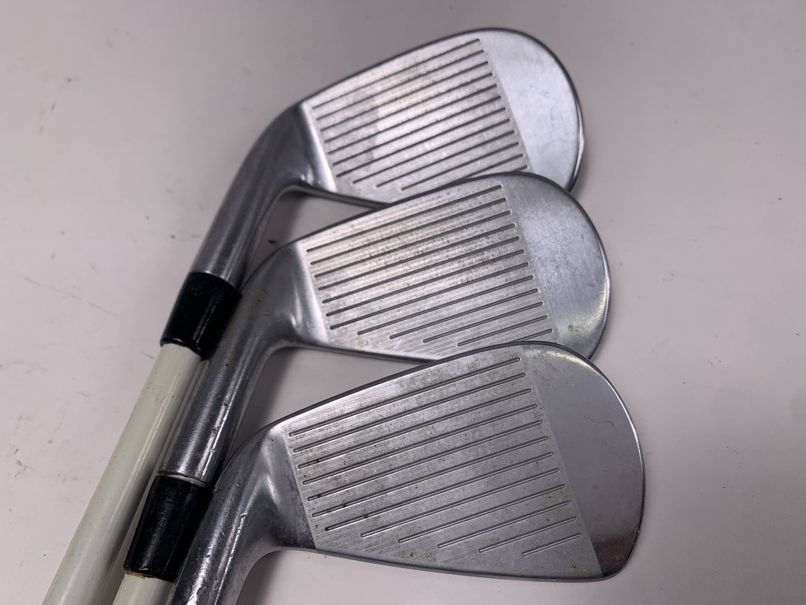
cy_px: 302
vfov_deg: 53.1
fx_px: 605
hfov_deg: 67.3
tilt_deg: -59.9
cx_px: 403
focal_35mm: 26
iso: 25
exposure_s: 1/620
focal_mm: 4.25
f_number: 1.8
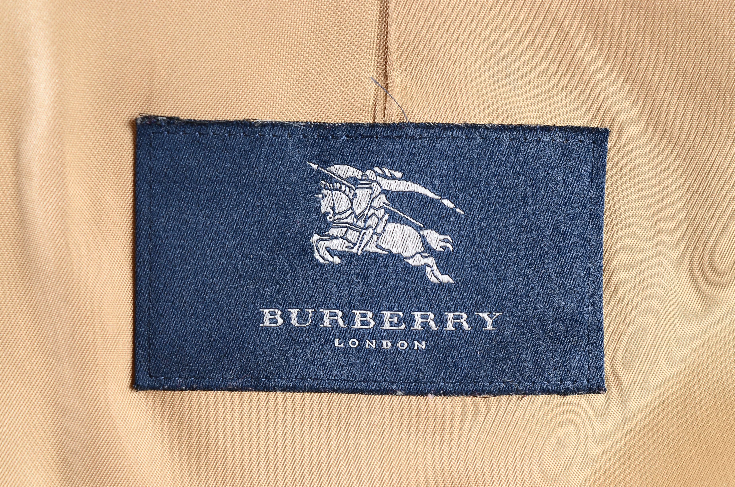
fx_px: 1681
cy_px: 244
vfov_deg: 16.5
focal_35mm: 82
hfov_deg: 24.7
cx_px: 368
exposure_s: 1/60
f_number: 10
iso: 320
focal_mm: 55
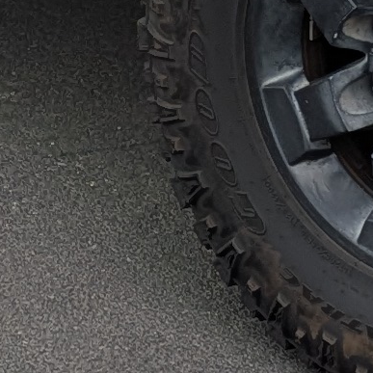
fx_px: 2670
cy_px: -320
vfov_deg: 7.7
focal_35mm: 219
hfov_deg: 8.0
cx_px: 141
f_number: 1.7
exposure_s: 1/759
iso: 36
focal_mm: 4.53
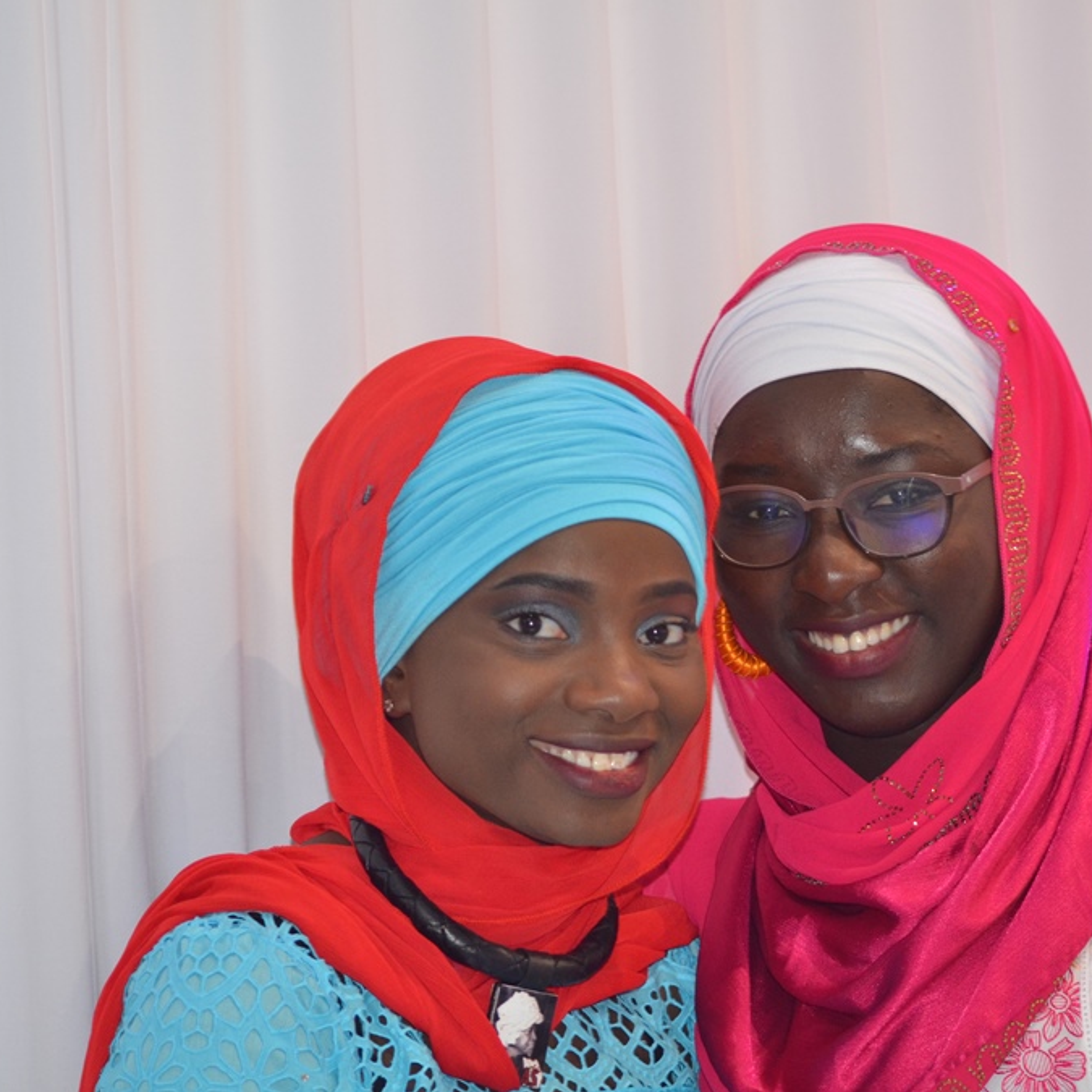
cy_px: 545
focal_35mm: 135
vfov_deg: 12.9
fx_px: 4818
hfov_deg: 12.9
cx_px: 649
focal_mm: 70
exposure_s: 1/60
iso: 800
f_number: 4
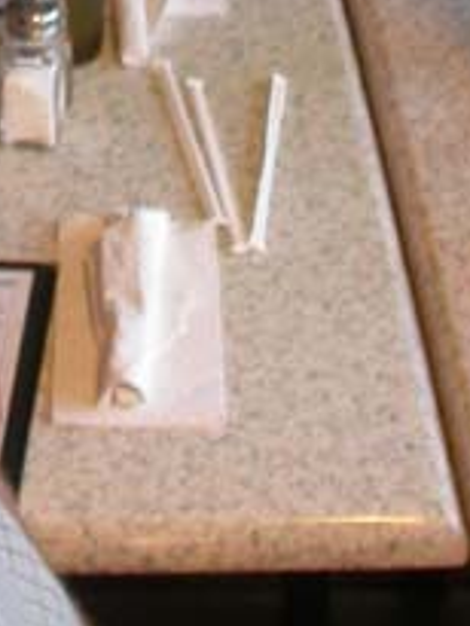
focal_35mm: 148
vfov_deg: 12.8
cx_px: 98
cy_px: -260
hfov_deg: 10.0
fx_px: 2677
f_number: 2.6
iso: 100
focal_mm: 7.85
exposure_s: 1/7.5
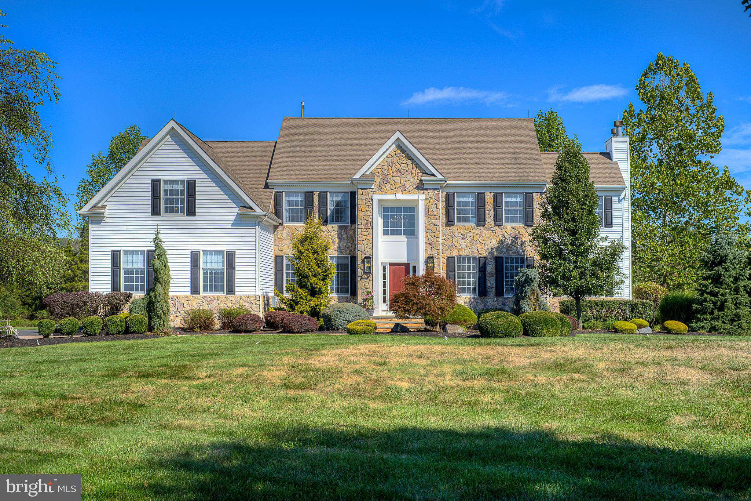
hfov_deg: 39.6
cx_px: 376
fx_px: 1043
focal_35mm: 50
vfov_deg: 27.0
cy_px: 250
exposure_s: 1/400
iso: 100
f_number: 8
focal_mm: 50
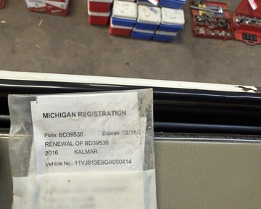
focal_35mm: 26
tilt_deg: -70.4
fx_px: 201
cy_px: 104
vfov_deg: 54.9
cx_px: 134
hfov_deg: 66.0
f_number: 2.2
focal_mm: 2.22
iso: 320
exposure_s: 1/120
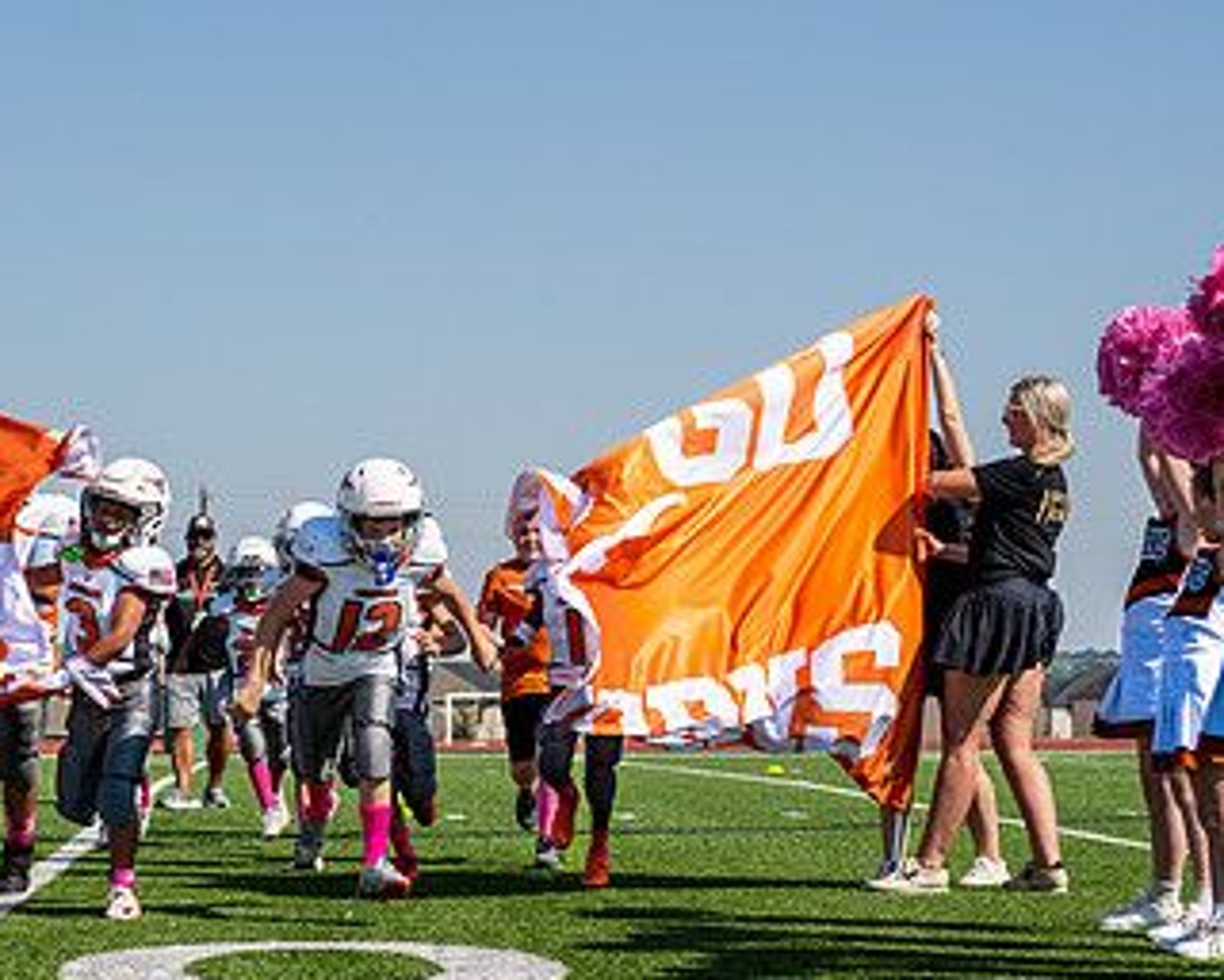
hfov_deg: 18.7
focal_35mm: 102
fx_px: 3695
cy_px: 574
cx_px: 343
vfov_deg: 15.1
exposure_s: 1/1250
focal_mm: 50
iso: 100
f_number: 4
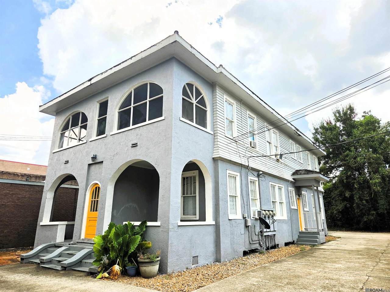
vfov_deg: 58.9
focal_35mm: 23
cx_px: 195
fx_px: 259
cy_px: 146
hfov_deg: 73.9
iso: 80
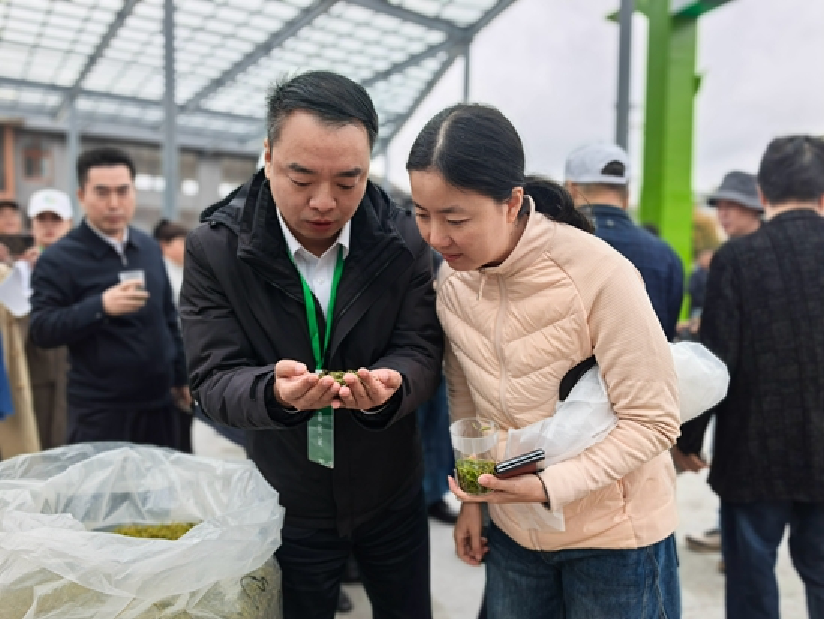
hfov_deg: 65.3
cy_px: 310
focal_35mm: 27
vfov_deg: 51.4
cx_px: 412
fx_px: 643
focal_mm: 6.98
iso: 50
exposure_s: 1/333
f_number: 2
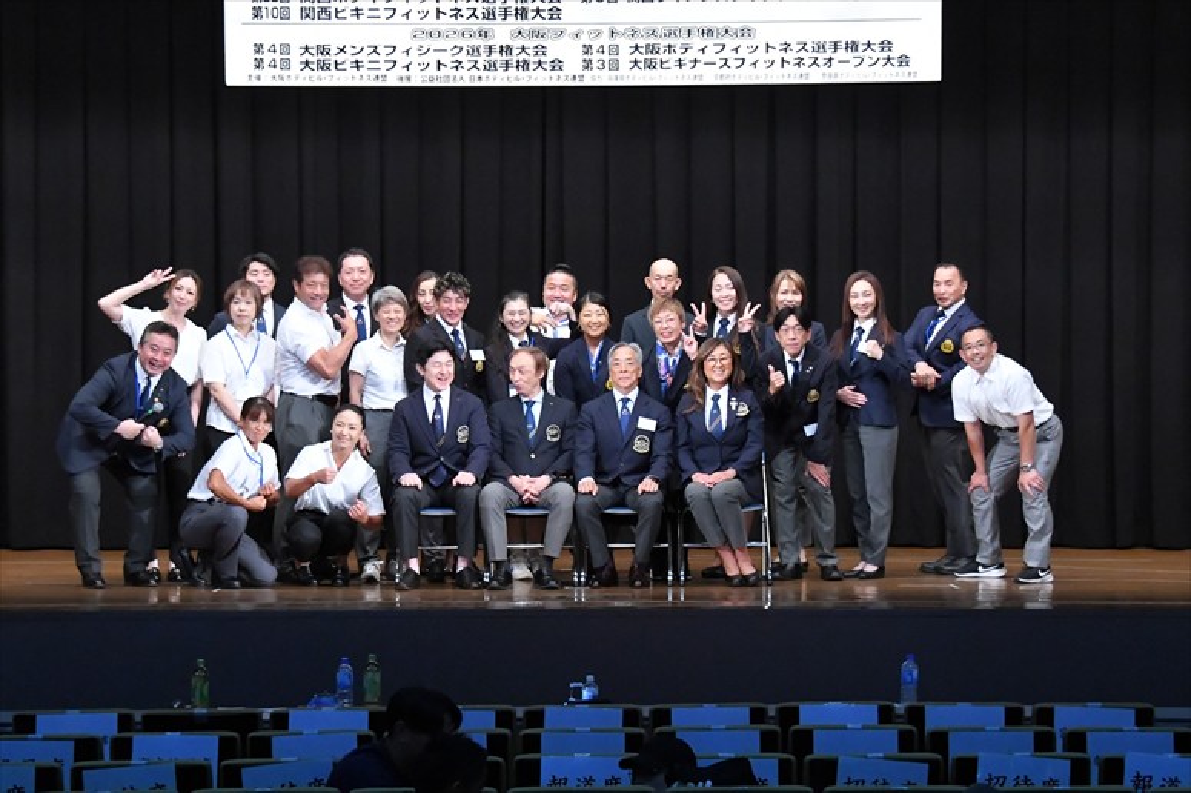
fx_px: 3472
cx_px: 596
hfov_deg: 19.5
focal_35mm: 105
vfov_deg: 13.0
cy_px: 396
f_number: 5.6
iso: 8000
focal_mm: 70
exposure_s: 1/400
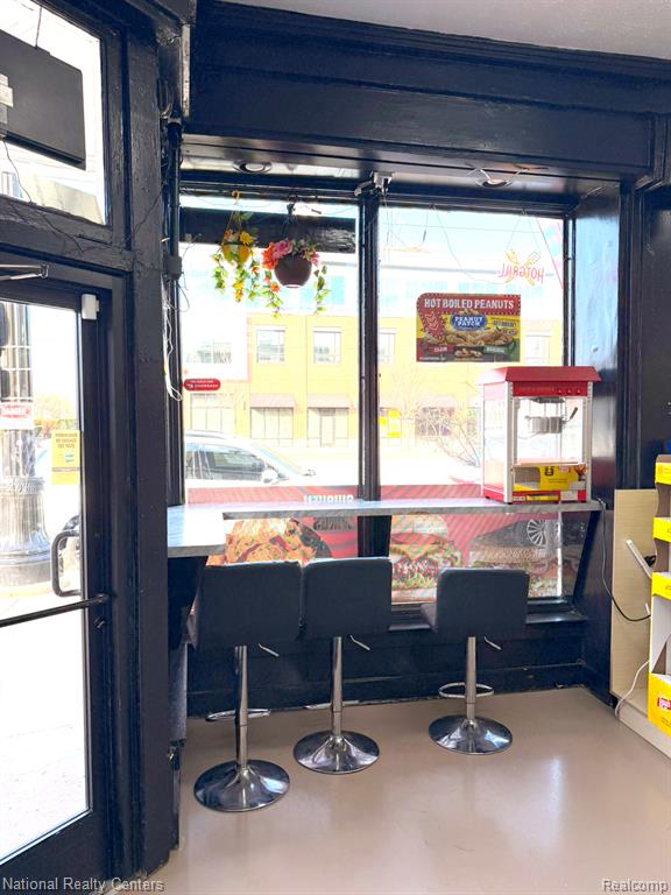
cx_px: 336
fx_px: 620
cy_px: 448
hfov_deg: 56.8
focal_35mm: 24
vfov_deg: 71.6
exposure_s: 1/637
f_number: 1.8
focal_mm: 6.8
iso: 100
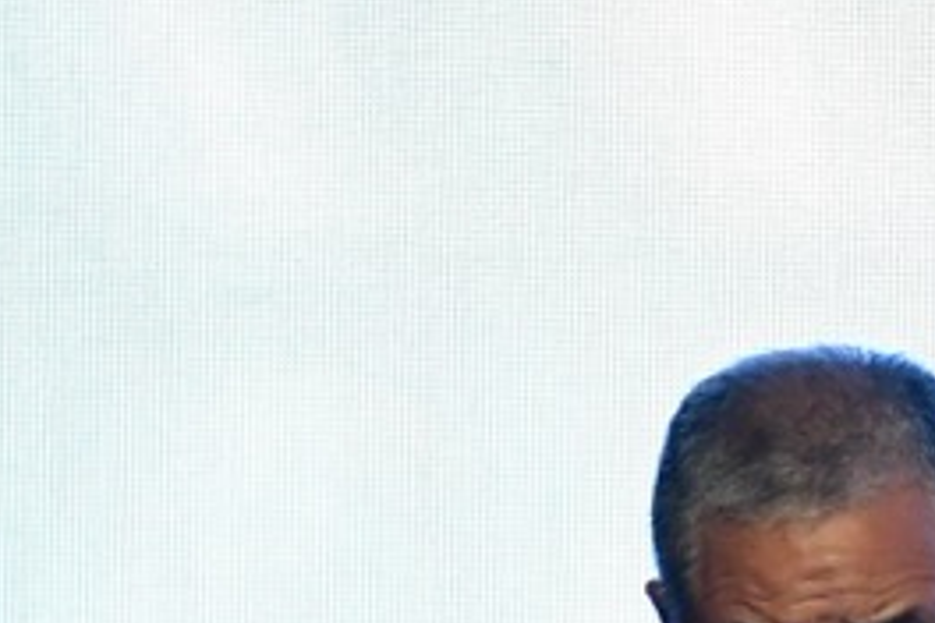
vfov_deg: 2.2
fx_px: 15998
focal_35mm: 616
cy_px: 696
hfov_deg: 3.3
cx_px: 1944
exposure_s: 1/200
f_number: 7.1
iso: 3200
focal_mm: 85
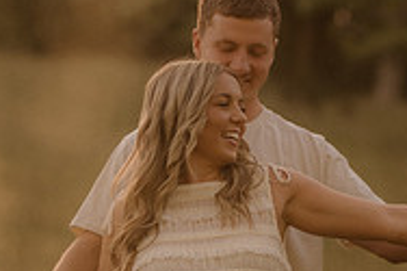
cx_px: 208
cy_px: 250
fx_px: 3321
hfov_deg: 7.0
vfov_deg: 4.7
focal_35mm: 294
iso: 250
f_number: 2
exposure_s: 1/1250
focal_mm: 85
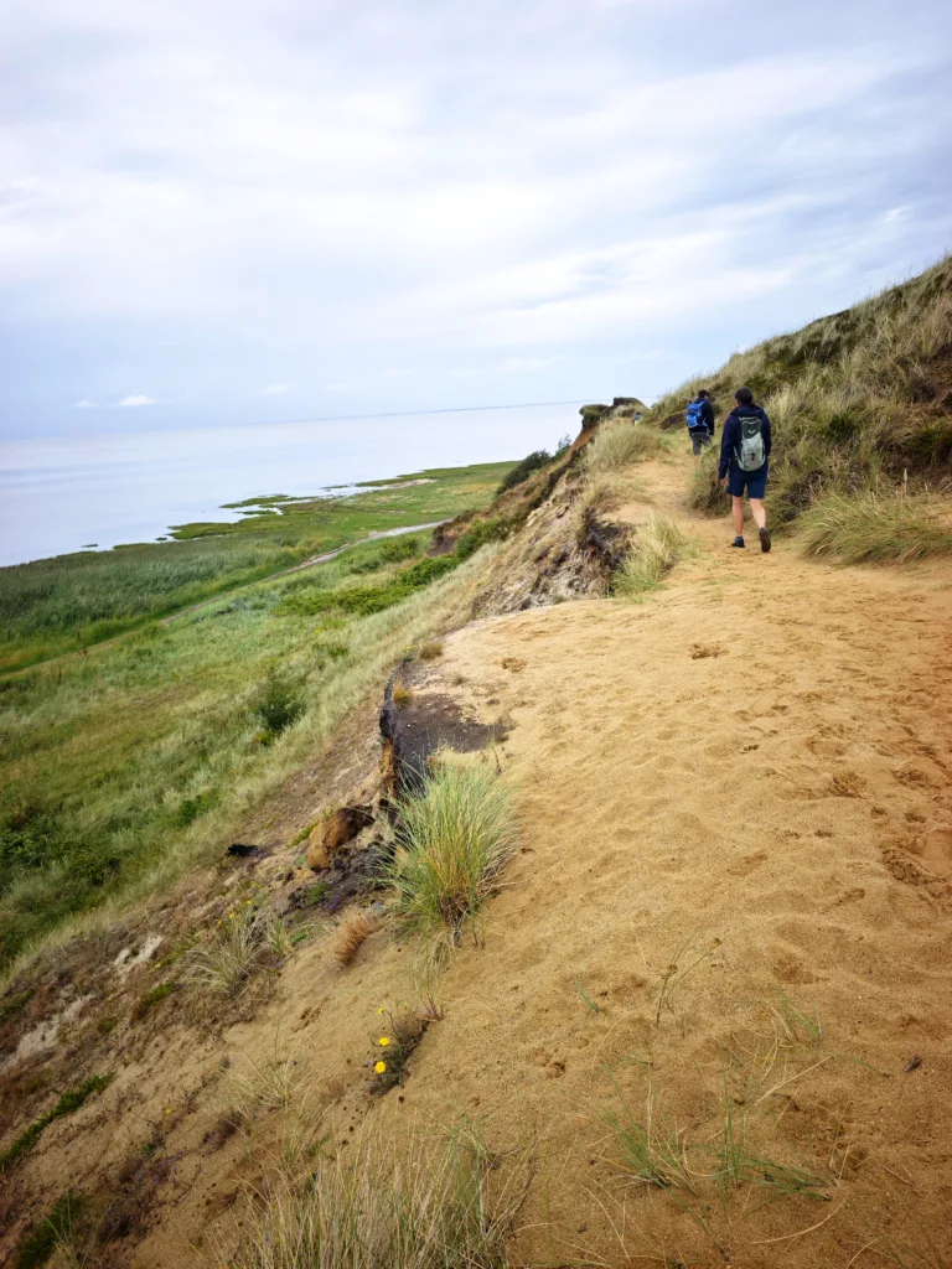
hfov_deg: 58.9
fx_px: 843
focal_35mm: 23
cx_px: 476
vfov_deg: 73.9
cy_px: 634
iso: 50
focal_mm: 8.72
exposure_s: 1/968
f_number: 2
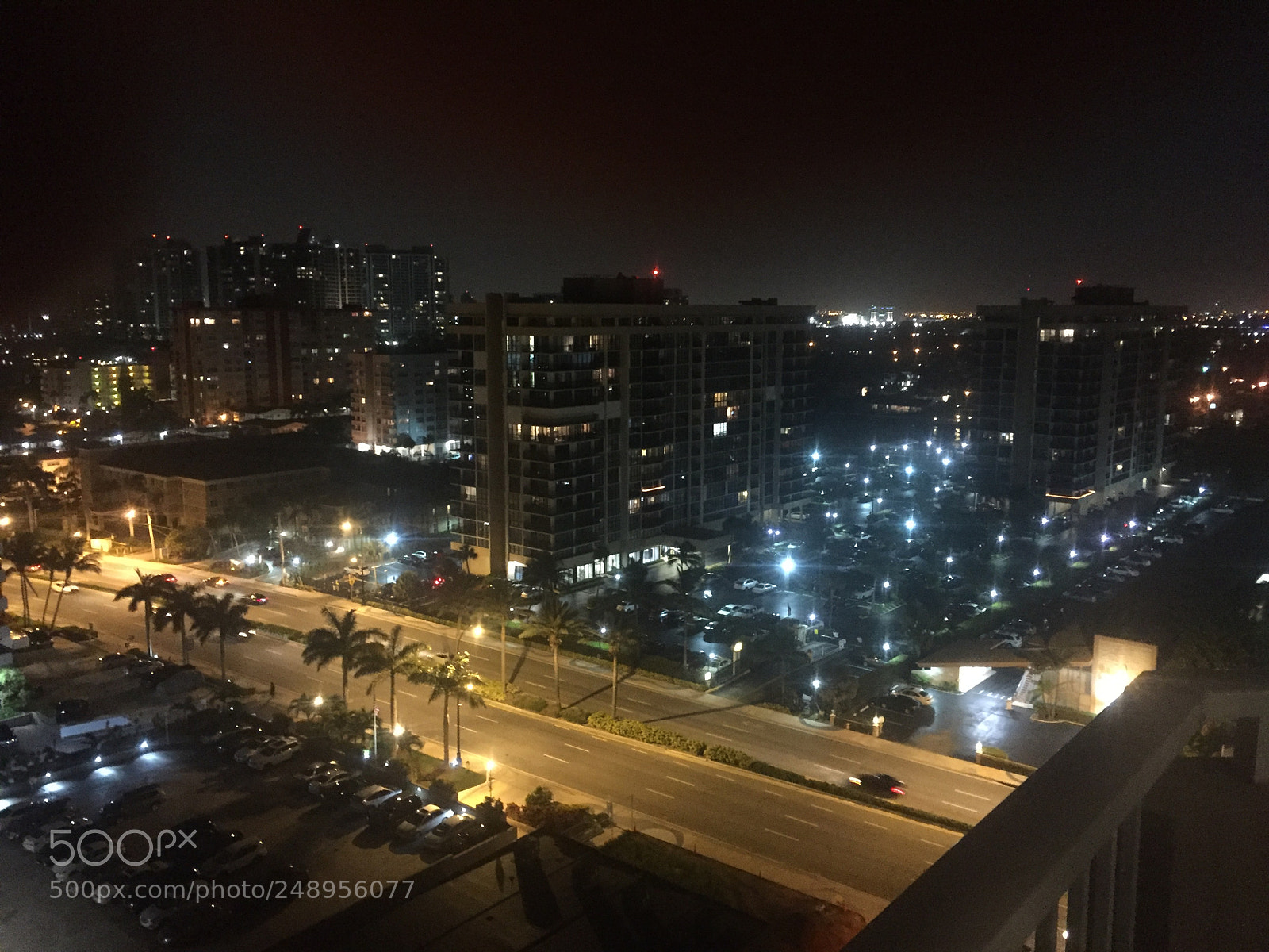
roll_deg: -1.2
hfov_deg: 61.7
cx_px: 634
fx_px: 1063
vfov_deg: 48.2
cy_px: 476
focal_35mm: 29
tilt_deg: -8.5
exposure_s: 1/15
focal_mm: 4.15
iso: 800
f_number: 2.2
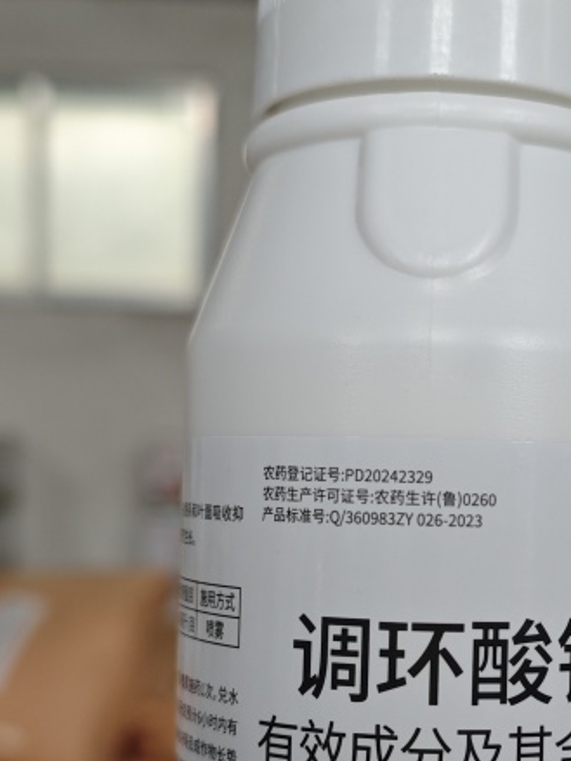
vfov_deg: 33.9
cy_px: 524
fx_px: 1230
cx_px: 443
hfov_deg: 25.7
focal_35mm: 56
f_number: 1.6
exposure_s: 1/91.9
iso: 320
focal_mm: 6.55
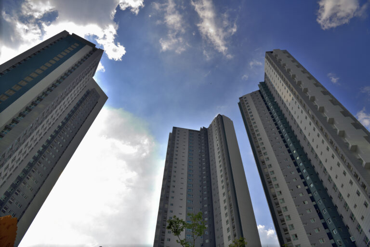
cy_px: 124
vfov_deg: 53.1
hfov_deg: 73.7
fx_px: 247
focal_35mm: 24
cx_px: 185
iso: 100
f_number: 9
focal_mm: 24
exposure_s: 1/160
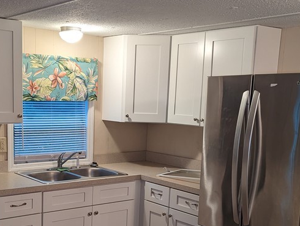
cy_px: 176
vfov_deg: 28.6
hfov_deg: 37.7
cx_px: 100
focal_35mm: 50
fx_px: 434
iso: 289
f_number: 1.85
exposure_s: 1/60
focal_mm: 6.81
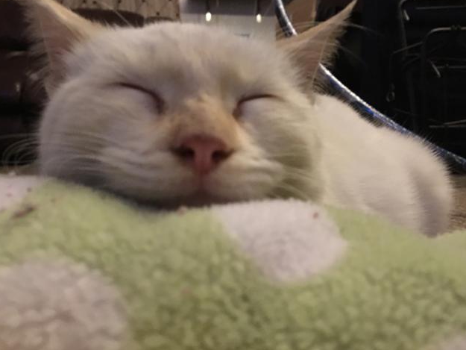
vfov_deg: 44.2
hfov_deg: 56.8
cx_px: 229
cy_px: 164
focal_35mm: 32
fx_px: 431
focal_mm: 4.15
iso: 500
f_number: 2.2
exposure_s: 1/15
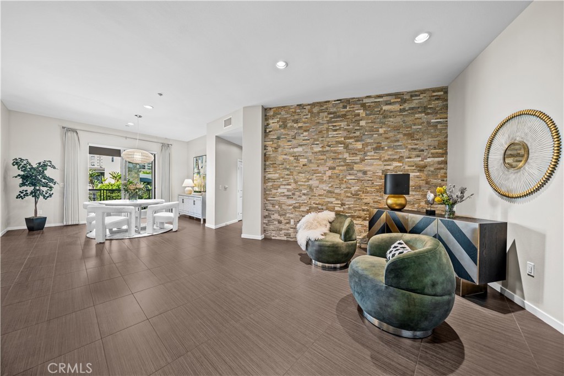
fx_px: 188
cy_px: 188
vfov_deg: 90.0
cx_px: 282
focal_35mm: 12
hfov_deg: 112.6
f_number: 4
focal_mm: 12
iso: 100
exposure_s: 1/1.25
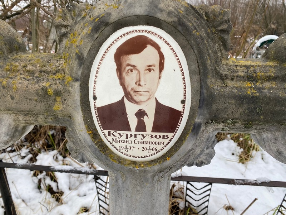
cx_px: 143
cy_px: 108
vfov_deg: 53.1
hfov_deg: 67.3
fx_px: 215
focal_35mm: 26
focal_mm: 4.25
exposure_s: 1/122
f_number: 1.8
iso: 50
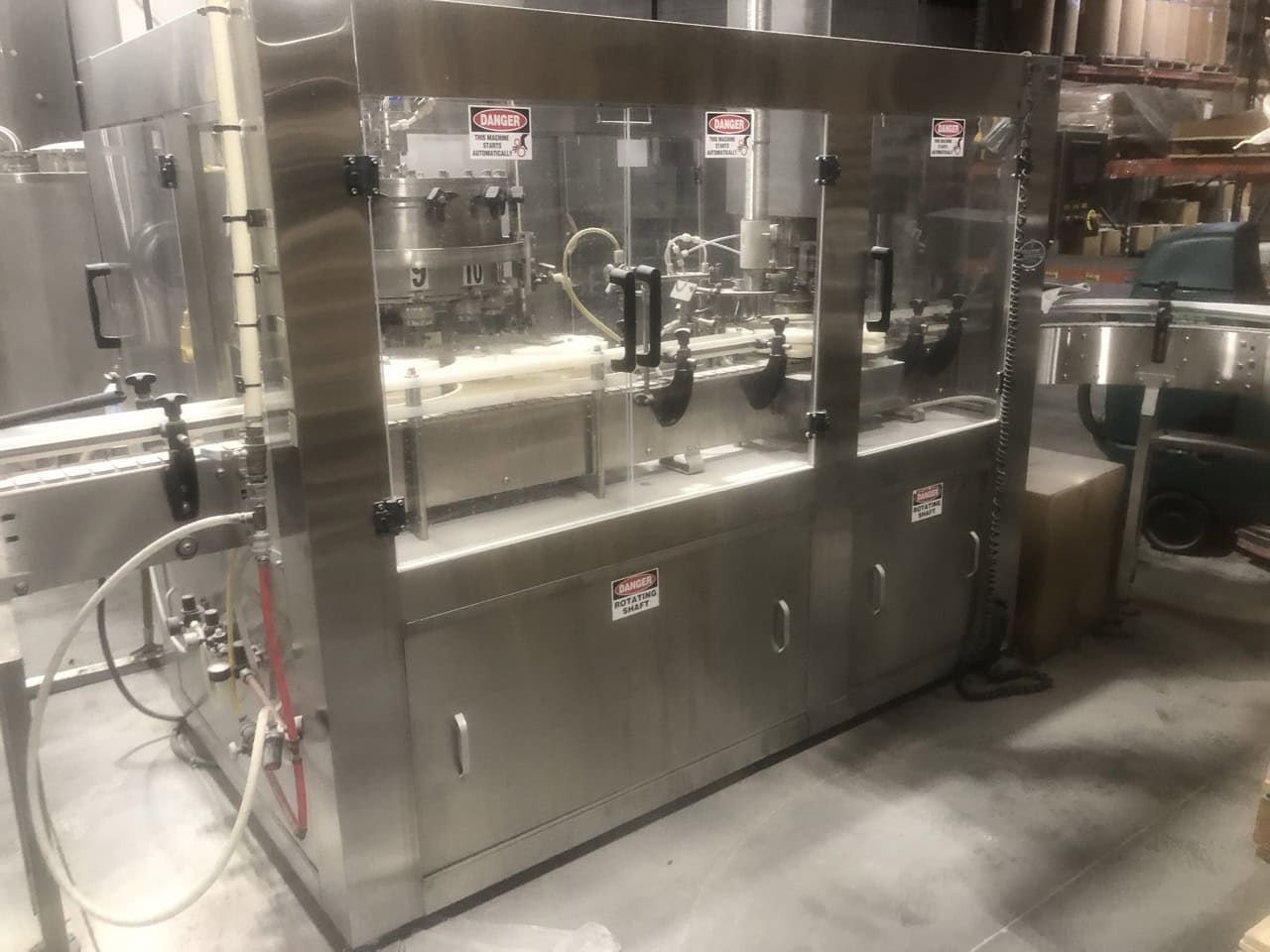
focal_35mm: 28
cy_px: 476
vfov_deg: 49.7
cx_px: 635
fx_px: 1027
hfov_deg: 63.4
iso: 64
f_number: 1.8
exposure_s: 1/15
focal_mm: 4
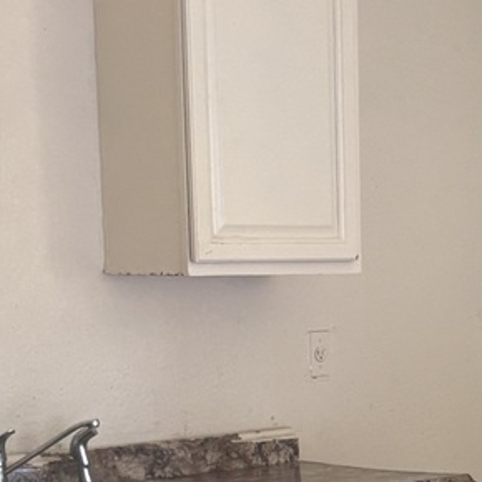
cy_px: 640
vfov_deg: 14.6
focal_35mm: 114
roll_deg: +0.6
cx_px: 430
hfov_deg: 15.1
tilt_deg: -10.6
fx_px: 1796
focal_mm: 5.96
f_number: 1.6
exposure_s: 1/60
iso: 160
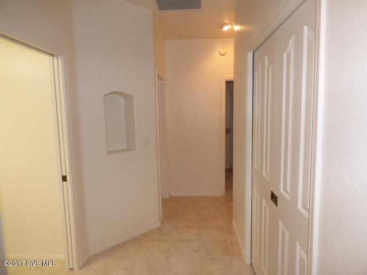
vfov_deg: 66.0
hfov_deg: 81.7
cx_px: 184
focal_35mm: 20
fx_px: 212
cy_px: 138
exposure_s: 1/60
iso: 320
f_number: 2.8
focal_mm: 3.58
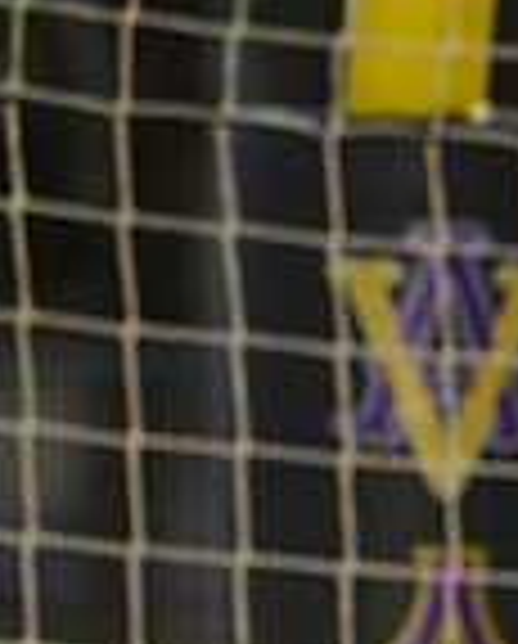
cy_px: 1117
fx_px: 22006
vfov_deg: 1.7
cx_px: 867
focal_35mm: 1152
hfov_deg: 1.3
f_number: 9
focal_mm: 303
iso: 100
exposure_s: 1/200
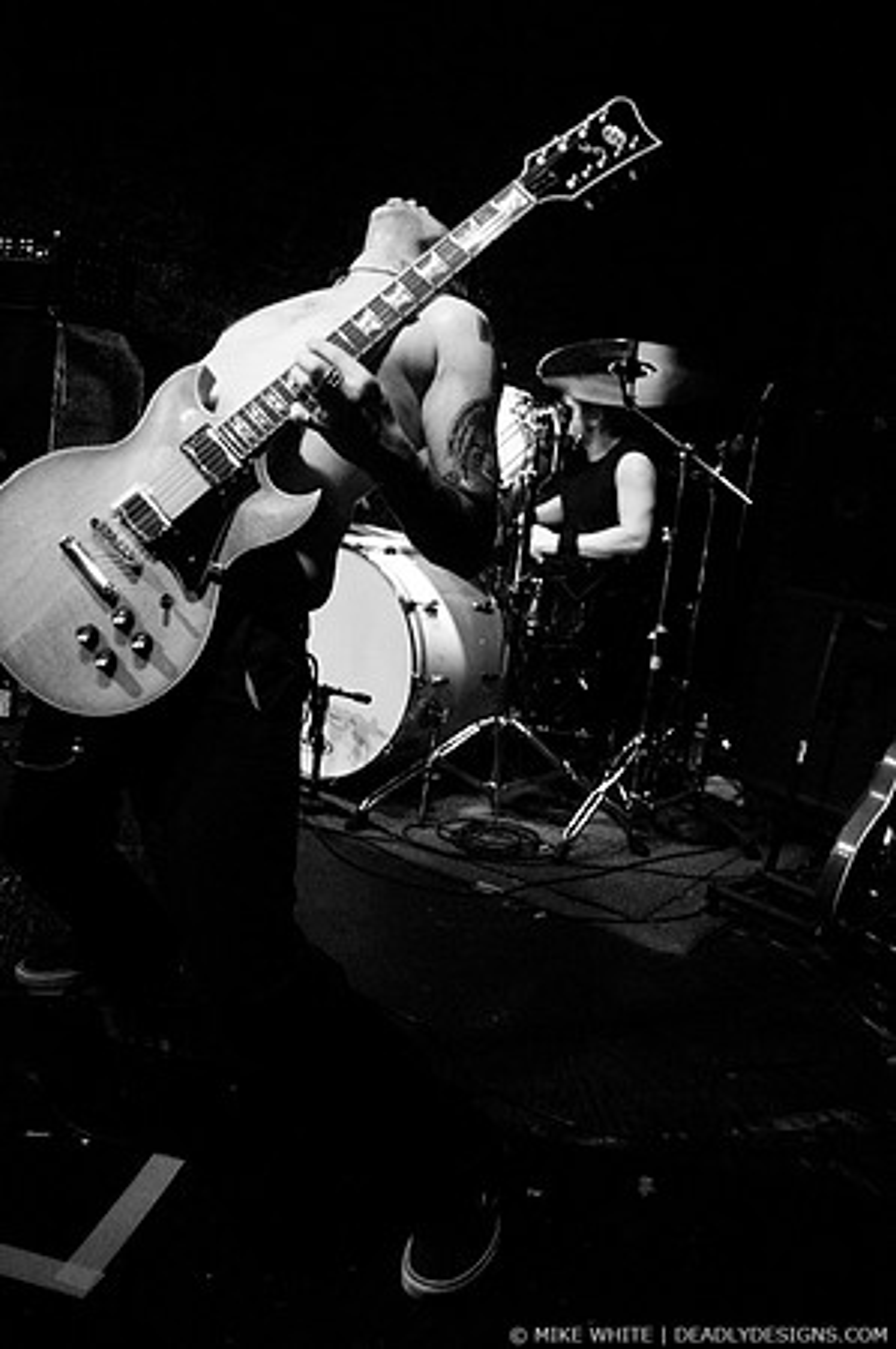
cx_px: 448
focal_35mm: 30
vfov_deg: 62.0
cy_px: 674
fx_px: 1123
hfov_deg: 43.5
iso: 1250
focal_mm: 20
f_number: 2.8
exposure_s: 1/80
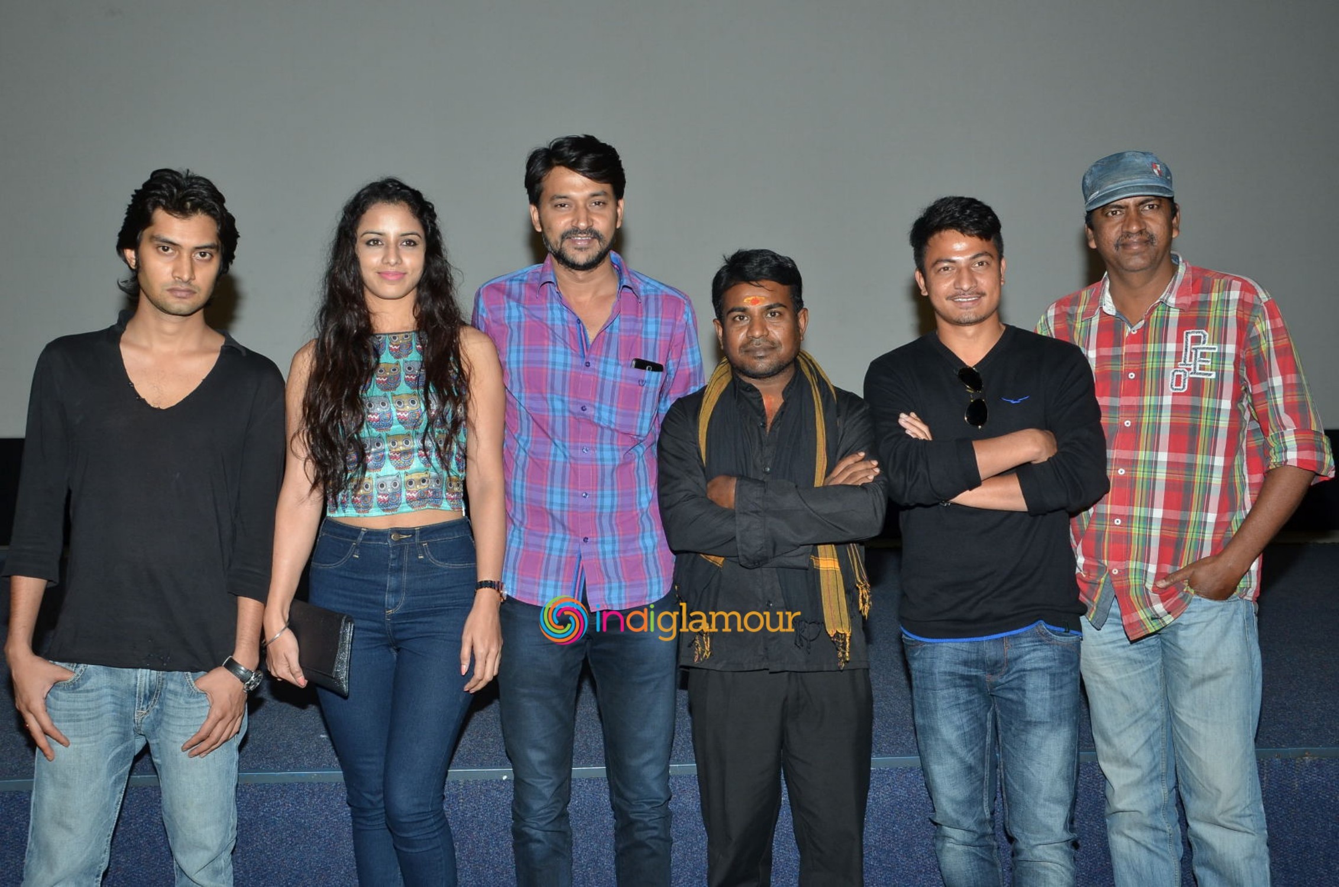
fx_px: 1336
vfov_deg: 36.7
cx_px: 670
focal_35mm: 36
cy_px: 444
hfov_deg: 53.2
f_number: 6.3
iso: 400
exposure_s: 1/125
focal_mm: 24
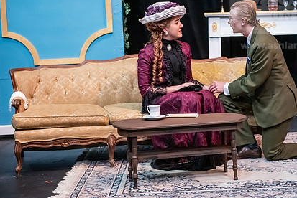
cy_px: 61
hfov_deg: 23.2
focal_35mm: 87
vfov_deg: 15.7
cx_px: 208
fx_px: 718
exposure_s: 1/200
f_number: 3.2
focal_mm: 62
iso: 3200
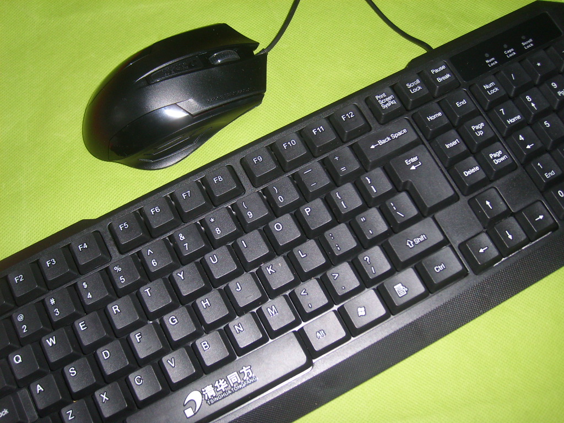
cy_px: 212
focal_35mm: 35
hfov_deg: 52.6
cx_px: 282
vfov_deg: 40.7
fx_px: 570
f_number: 7.1
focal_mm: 5.8
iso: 50
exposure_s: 1/30
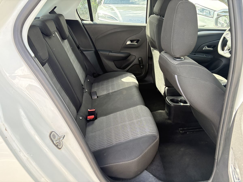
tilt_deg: -26.1
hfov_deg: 67.3
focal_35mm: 26
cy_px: 91
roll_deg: -0.8
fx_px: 183
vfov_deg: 53.1
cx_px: 122
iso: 100
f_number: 1.6
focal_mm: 5.96
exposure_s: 1/189
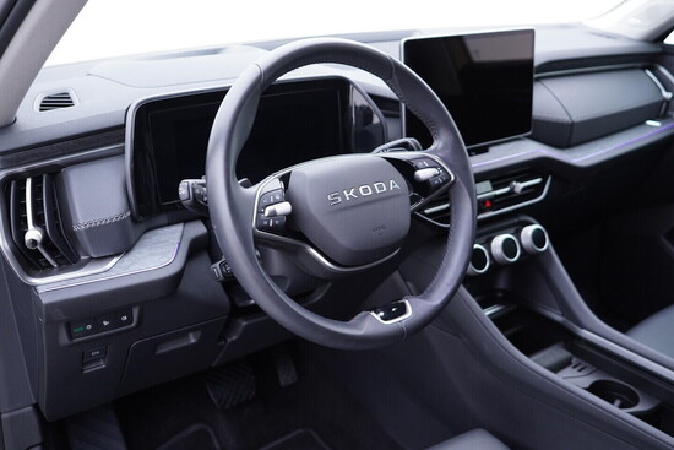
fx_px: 674
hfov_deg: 53.1
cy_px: 225
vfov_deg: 36.9
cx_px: 337
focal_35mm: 36
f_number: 2.8
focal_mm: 24
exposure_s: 1/40
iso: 320
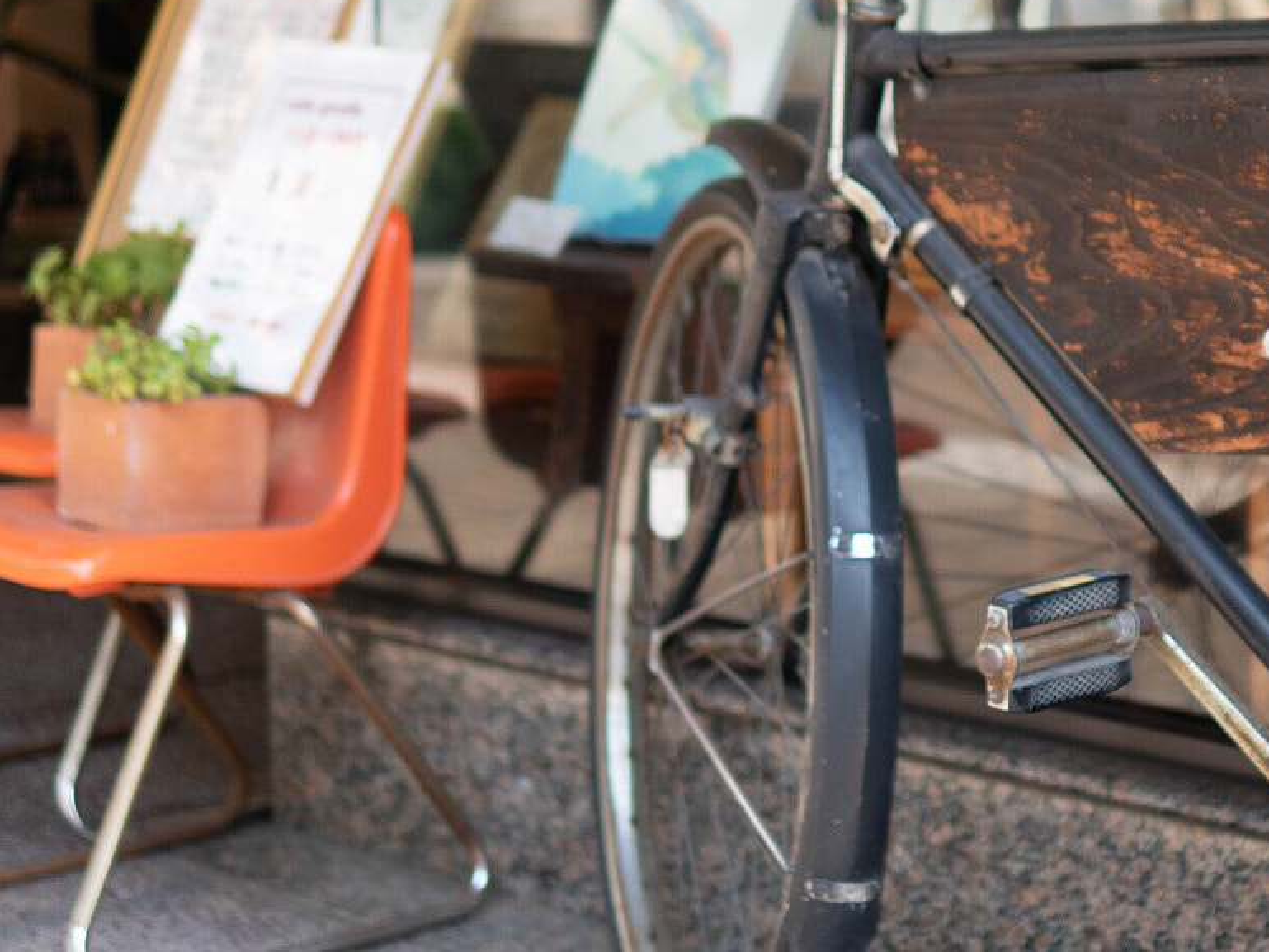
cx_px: 1107
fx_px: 3813
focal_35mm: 104
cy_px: 518
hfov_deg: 18.6
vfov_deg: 14.2
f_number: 1.4
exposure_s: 1/400
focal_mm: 25
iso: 200
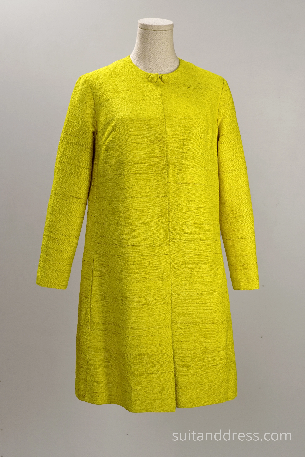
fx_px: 610
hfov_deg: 28.1
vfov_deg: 41.1
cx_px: 152
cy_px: 228
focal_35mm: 48
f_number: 8
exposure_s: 1/40
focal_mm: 32
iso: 320
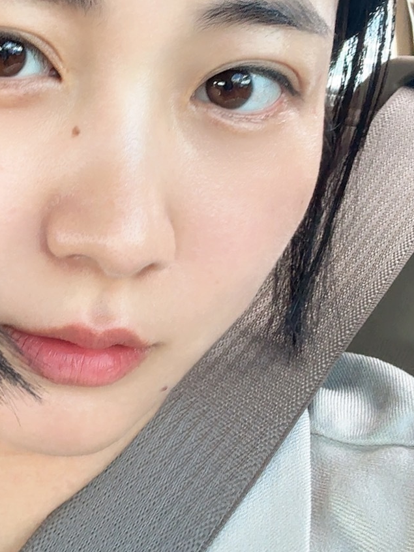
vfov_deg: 33.5
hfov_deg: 24.8
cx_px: 35
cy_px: 190
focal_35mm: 57
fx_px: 908
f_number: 1.9
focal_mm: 2.69
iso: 80
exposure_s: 1/60
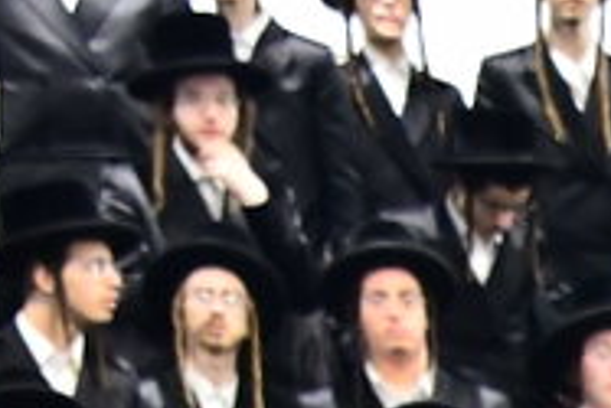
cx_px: 1617
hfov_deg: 5.8
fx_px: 5724
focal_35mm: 337
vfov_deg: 3.9
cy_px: 1435
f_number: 5.6
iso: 6400
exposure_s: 1/160
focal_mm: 45
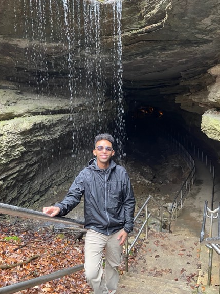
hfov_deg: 48.1
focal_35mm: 29
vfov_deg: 61.7
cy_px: 149
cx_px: 99
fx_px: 246
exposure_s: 1/60
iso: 250
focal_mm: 4.2
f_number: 1.6
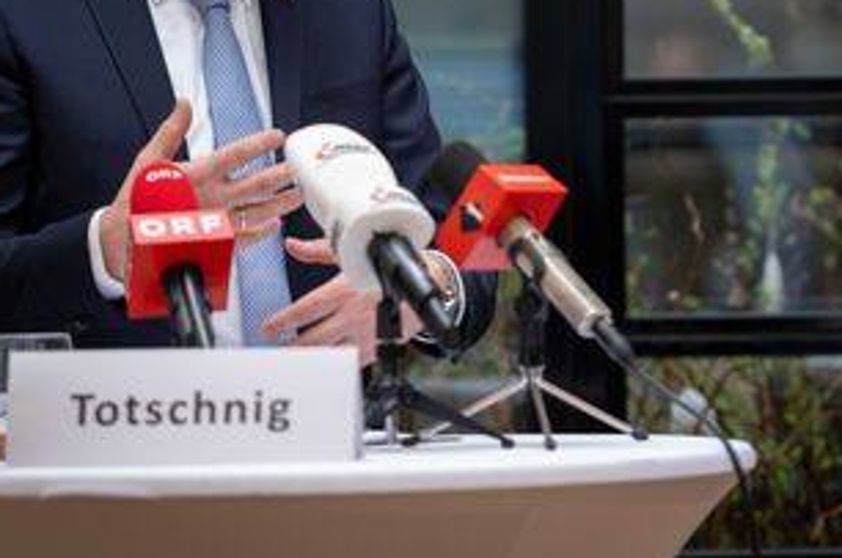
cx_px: 498
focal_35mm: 243
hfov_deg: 8.5
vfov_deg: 5.6
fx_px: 5674
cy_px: 98
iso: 800
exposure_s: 1/200
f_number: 3.2
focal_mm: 145
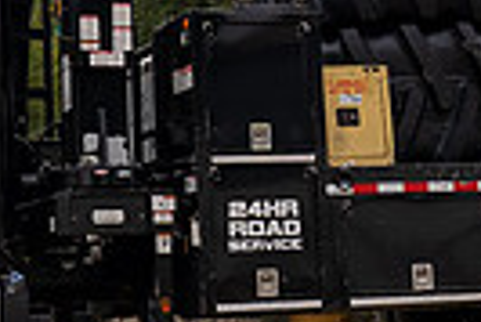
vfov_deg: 11.2
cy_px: 31
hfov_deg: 16.8
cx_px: 195
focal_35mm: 122
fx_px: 1632
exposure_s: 1/125
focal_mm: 28
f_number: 5.6
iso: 100
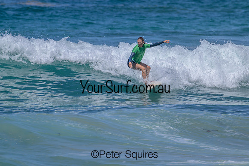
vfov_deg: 1.7
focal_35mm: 800
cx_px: 124
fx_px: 5534
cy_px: 83
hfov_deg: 2.6
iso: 400
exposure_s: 1/2000
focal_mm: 800
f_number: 11
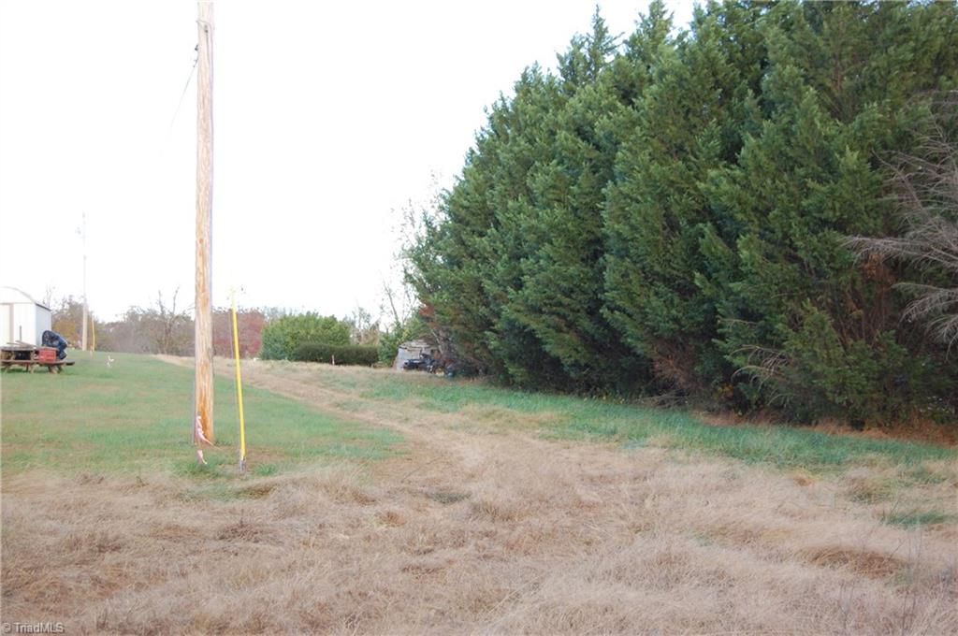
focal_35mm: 51
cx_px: 479
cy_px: 318
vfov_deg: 26.4
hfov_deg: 38.9
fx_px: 1355
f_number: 4.5
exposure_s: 1/160
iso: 400
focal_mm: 34
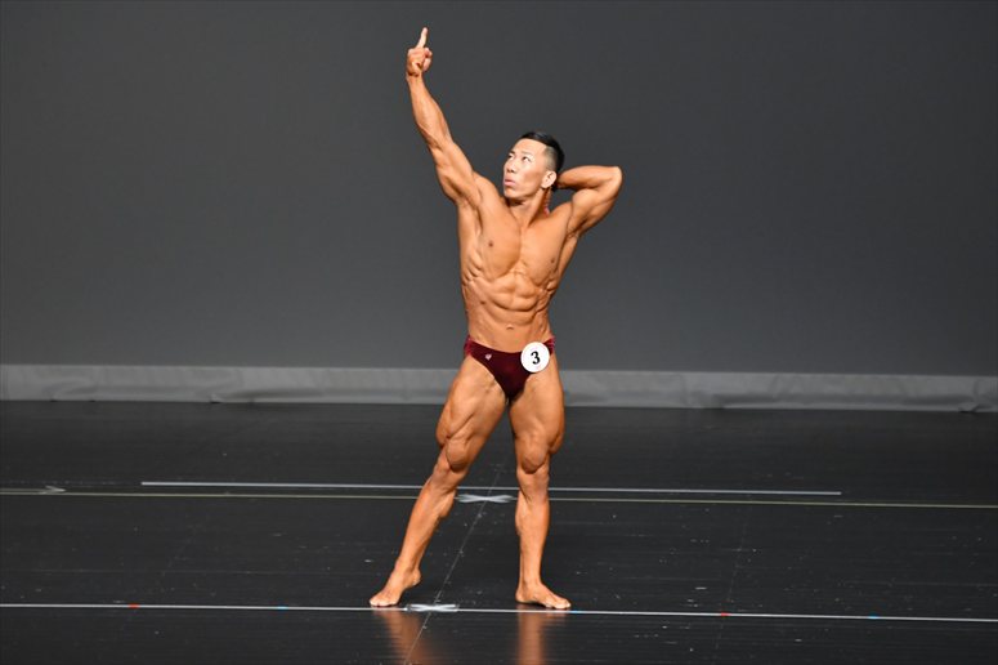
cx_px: 499
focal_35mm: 300
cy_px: 332
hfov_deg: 6.9
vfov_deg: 4.6
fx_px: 8313
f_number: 5.6
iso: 2500
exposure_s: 1/400
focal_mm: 200
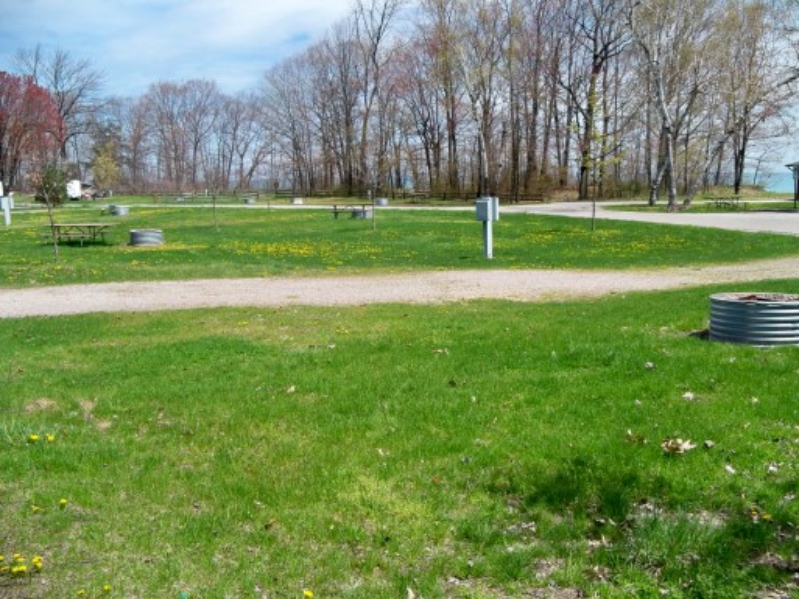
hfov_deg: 52.6
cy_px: 300
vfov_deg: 40.7
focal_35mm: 35
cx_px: 400
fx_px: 808
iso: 100
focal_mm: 6.2
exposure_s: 1/800
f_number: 3.5
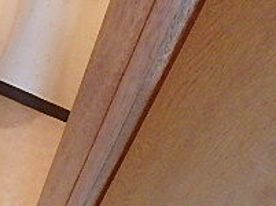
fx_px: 533
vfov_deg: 21.6
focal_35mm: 67
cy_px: 41
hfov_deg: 24.2
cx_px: -111
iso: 800
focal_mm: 3.7
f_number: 3.5
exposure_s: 1/30
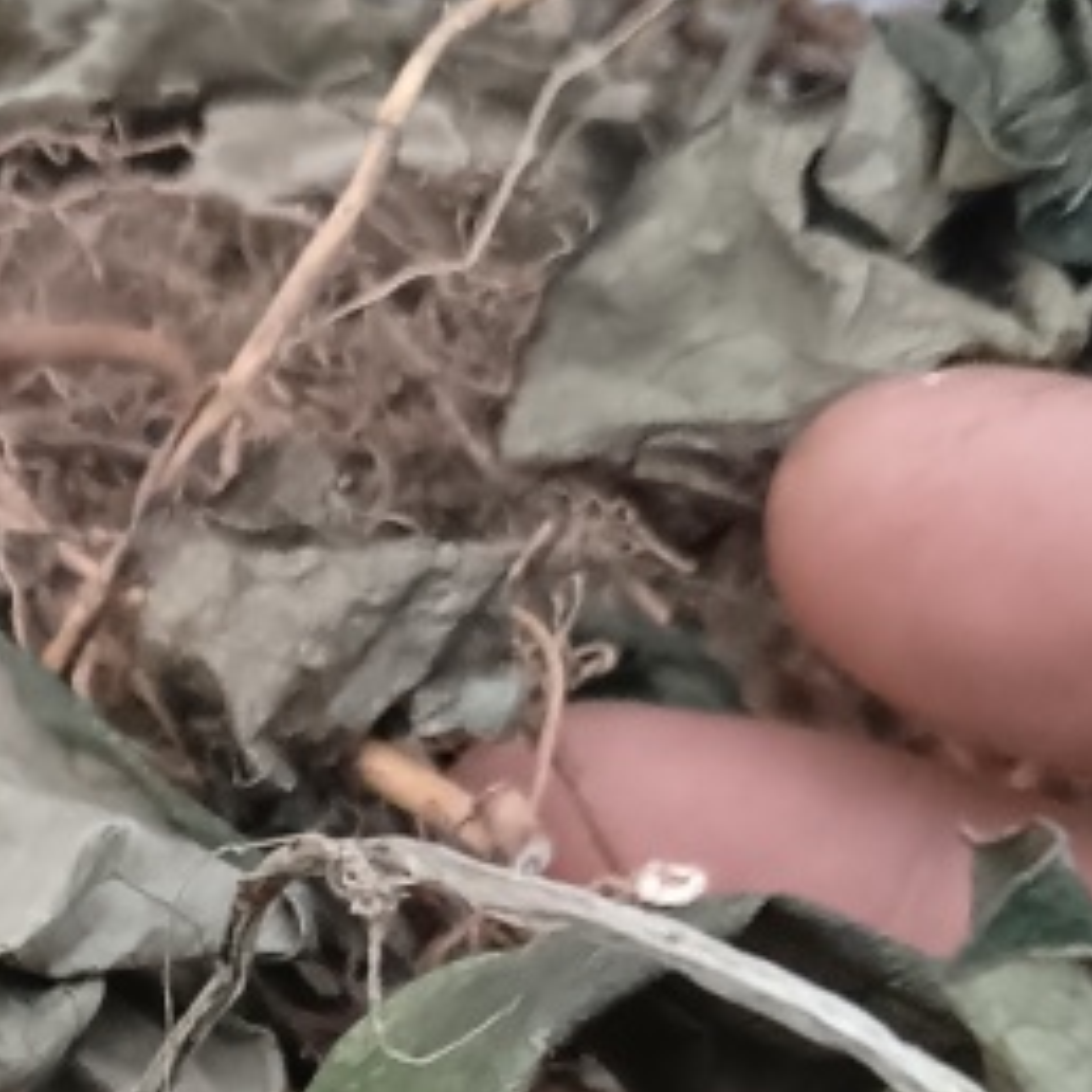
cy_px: 1602
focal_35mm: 95
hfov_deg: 16.9
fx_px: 3391
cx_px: -449
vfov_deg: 16.7
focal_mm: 4.05
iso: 3515
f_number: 1.8
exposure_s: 1/20
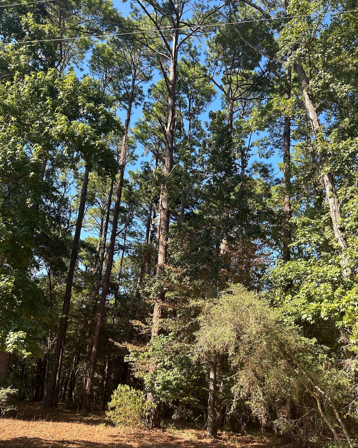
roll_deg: -4.5
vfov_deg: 62.1
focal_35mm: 28
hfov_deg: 51.5
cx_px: 174
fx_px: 371
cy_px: 244
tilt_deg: +19.1
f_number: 1.5
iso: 50
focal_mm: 5.7
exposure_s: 1/924
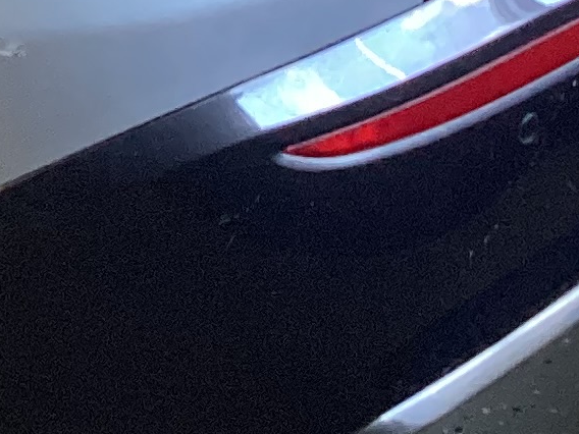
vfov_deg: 7.7
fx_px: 2977
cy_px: -609
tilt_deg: -20.5
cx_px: -501
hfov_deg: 10.4
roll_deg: +2.9
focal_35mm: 178
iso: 125
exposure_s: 1/60
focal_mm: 3.3
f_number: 2.4
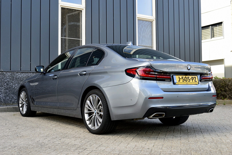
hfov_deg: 42.4
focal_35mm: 46
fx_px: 299
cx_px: 116
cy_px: 78
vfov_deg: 28.9
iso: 400
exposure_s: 1/100
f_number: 9
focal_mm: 31
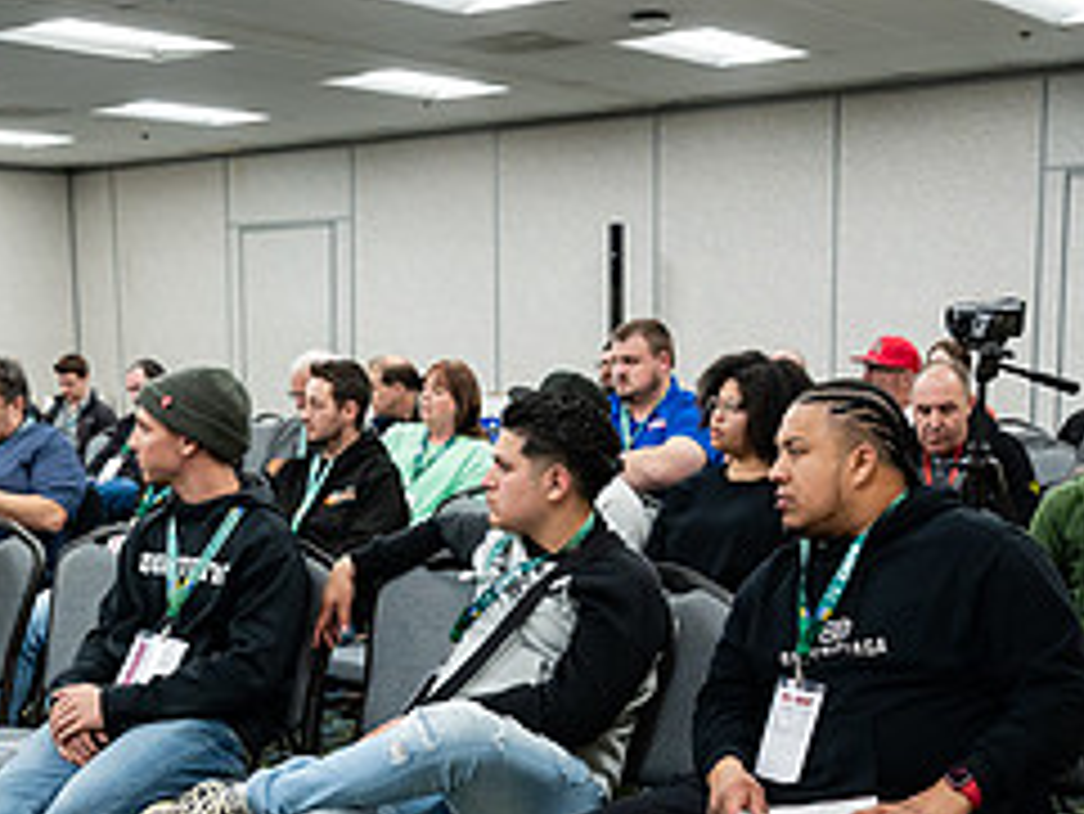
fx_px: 1817
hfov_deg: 32.9
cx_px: 351
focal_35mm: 58
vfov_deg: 24.9
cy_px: 648
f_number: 4
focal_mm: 24
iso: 2000
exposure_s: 1/200
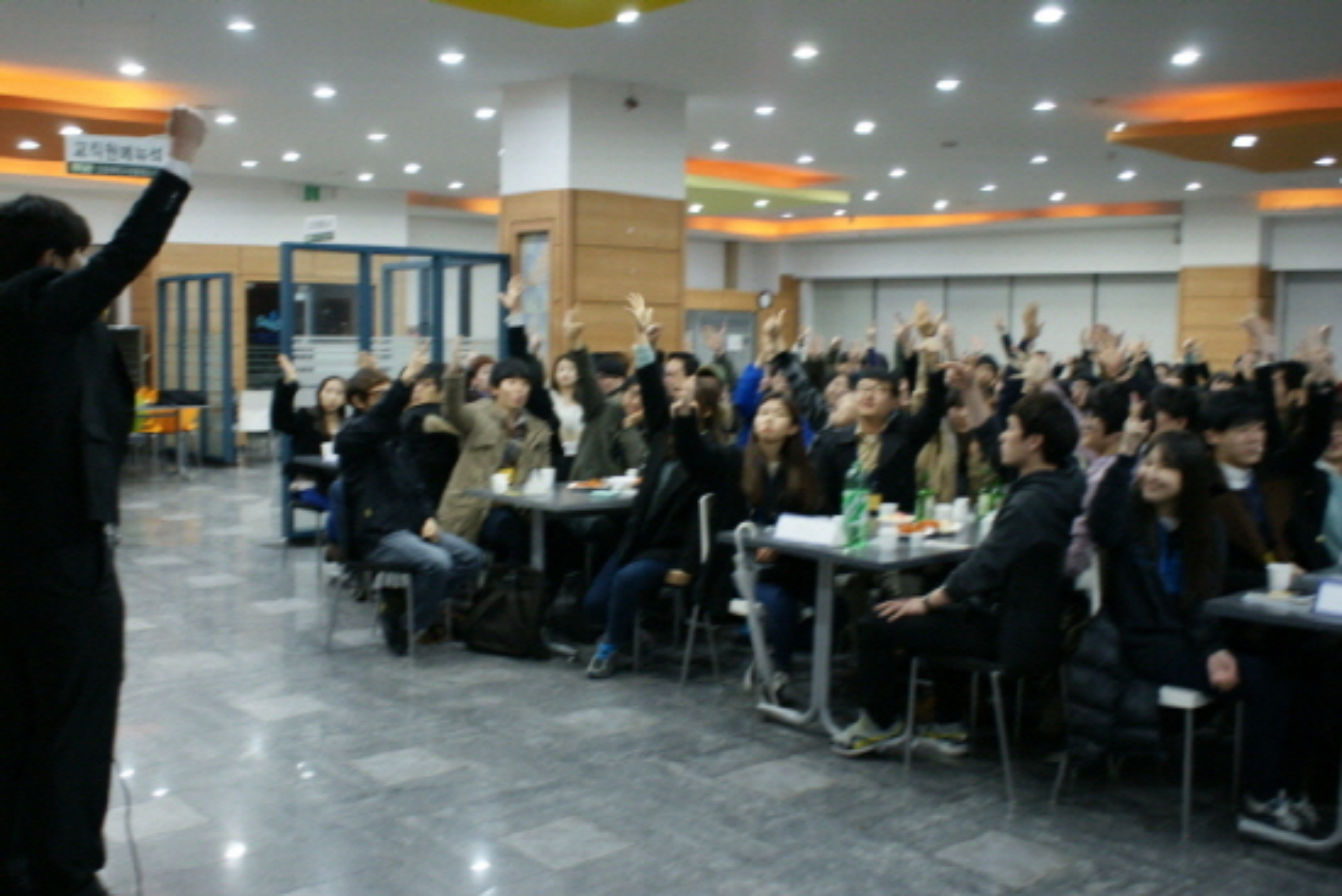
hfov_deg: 53.1
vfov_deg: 36.9
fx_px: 1342
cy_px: 448
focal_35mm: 36
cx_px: 671
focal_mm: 24
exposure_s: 1/20
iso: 800
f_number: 4.5
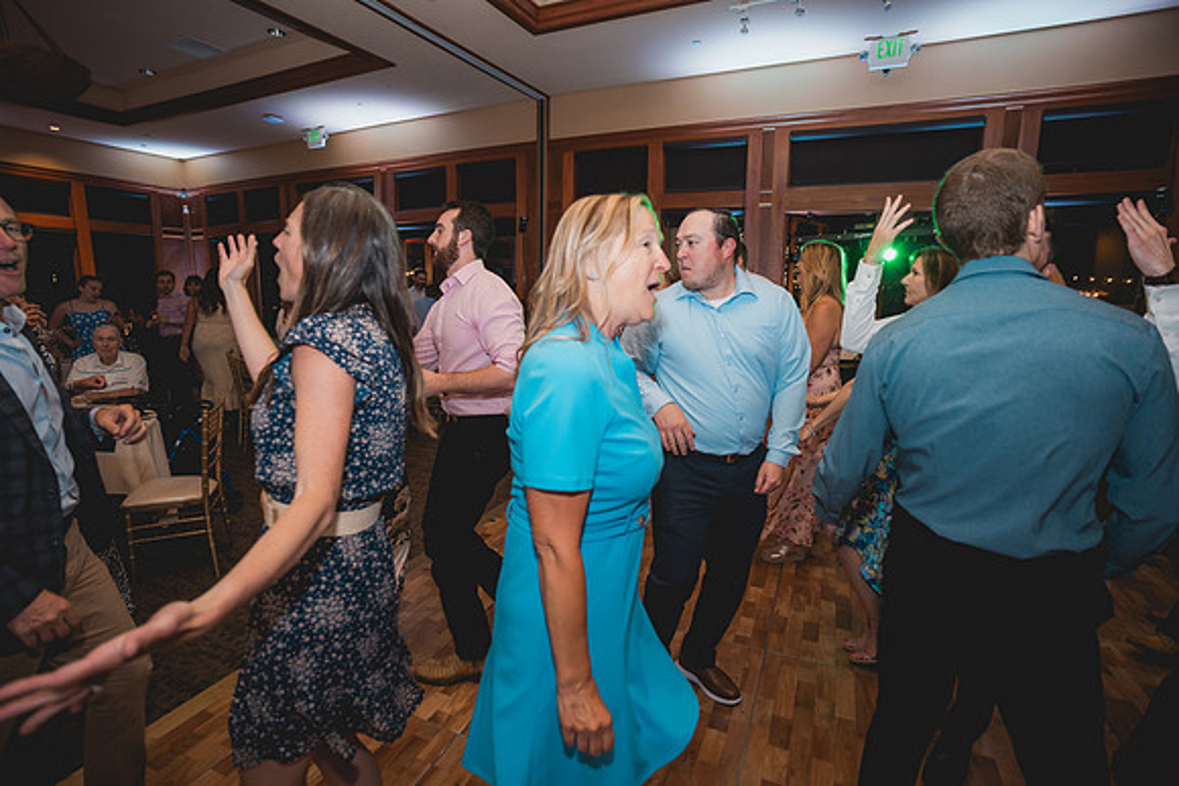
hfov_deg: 93.3
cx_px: 590
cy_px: 393
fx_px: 557
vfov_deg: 70.5
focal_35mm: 17
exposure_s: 1/60
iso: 1000
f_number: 2.8
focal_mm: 17
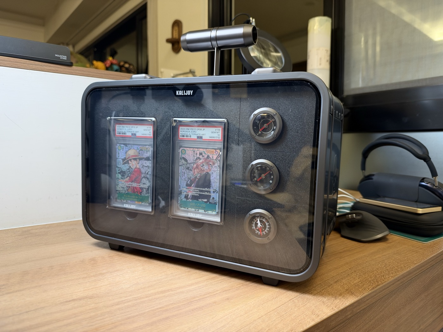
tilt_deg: -3.4
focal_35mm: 24
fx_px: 307
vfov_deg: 56.8
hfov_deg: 71.6
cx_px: 222
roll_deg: -0.1
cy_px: 166
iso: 500
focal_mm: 6.93
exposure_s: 1/40
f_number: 1.48
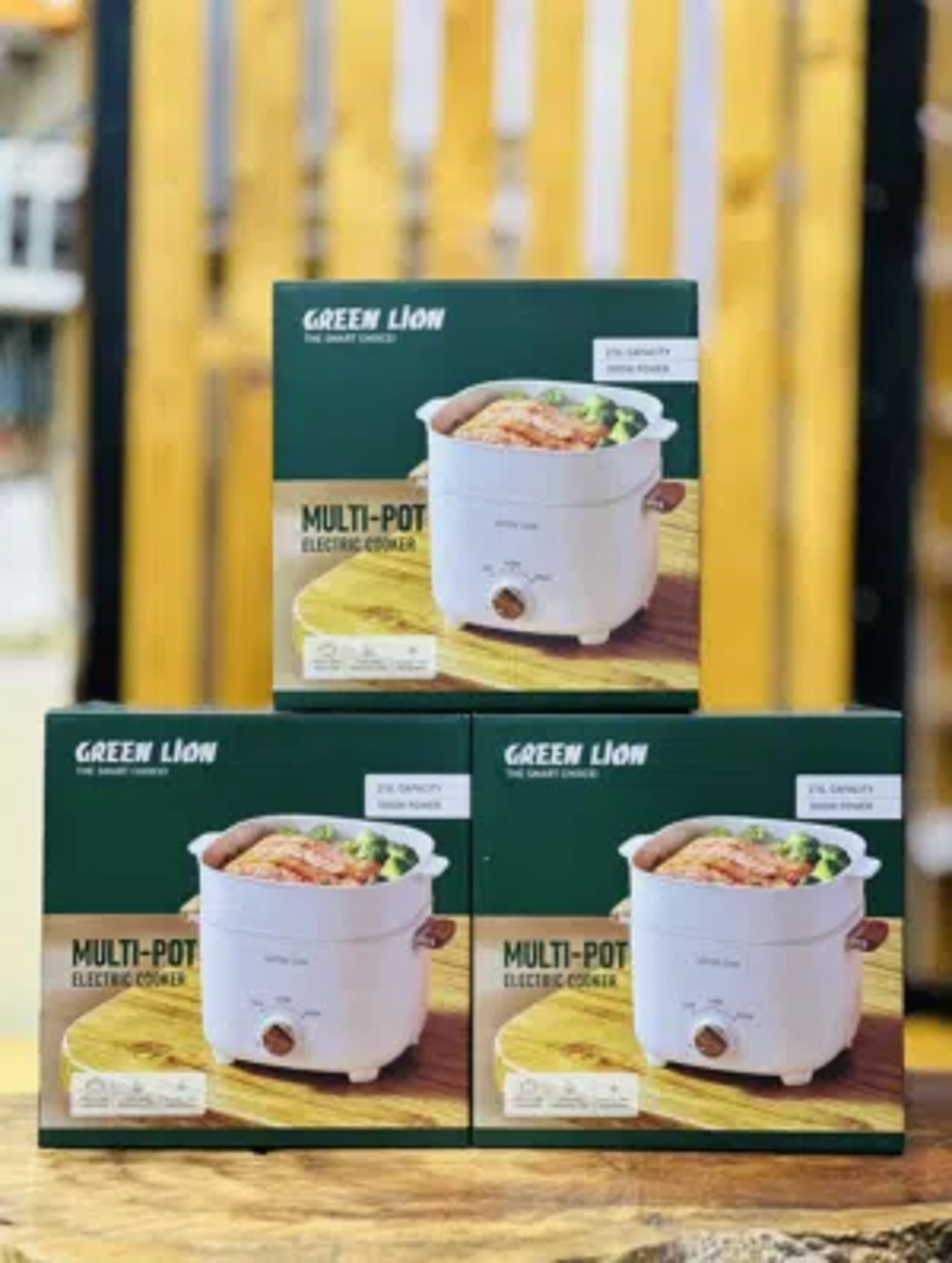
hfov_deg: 19.2
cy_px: 632
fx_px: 2814
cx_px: 476
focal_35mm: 77
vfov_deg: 25.3
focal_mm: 9
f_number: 2.8
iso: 200
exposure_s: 1/33
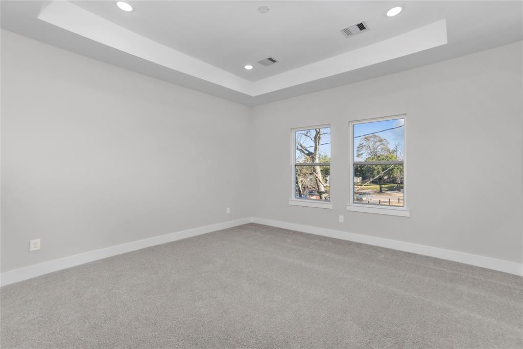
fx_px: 218
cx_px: 262
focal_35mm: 15
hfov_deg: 100.4
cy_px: 174
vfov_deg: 77.3
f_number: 4.5
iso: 100
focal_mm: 10
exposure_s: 1/15
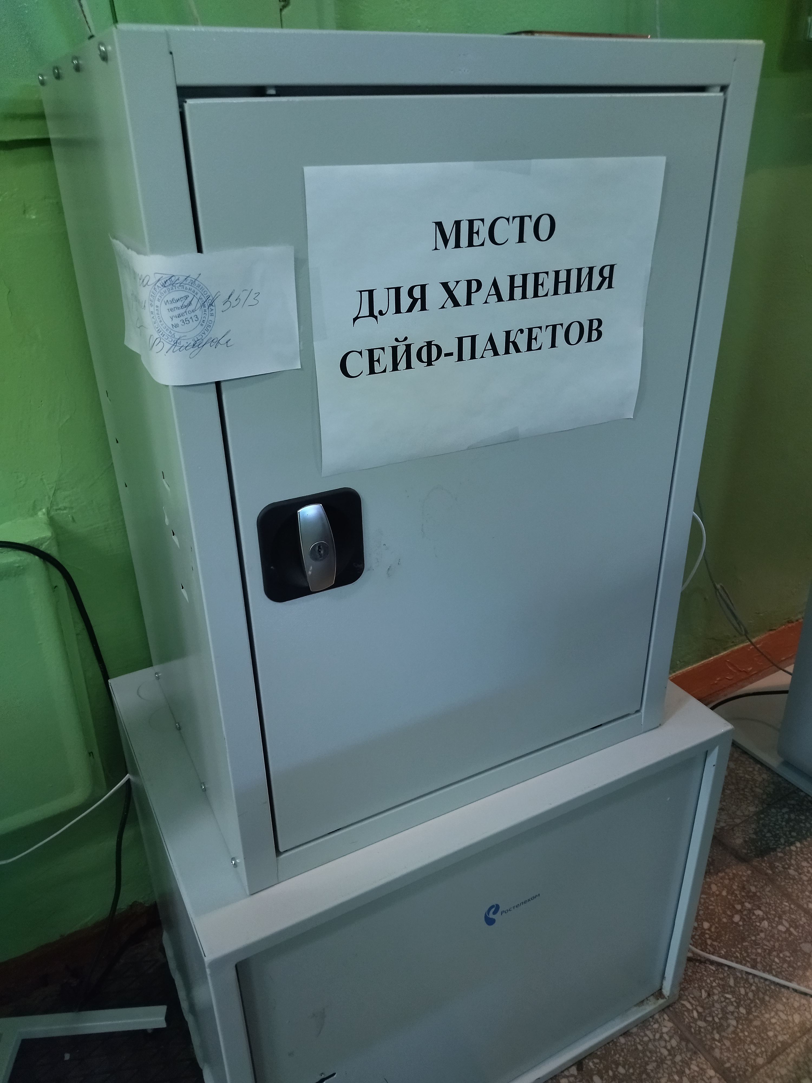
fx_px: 844
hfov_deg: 51.4
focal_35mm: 27
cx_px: 406
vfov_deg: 65.3
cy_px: 542
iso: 644
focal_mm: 4.74
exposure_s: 1/24
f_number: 1.79
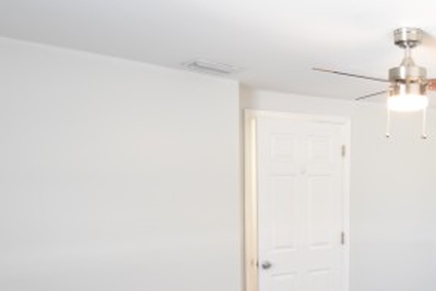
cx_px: 363
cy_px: 216
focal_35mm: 37
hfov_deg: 48.3
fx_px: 448
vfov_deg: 35.2
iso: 800
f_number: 3.5
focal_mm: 10
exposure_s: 1/30
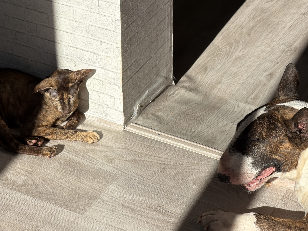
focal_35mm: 106
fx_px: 943
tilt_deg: -34.5
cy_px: 116
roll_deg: +0.4
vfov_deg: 14.0
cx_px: 155
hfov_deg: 18.5
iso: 20
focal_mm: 16.89
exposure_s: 1/717
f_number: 2.8
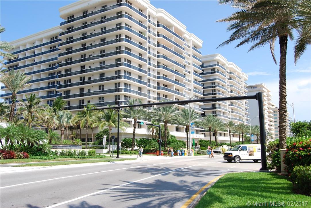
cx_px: 156
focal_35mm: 34
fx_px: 298
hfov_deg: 55.1
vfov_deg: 38.4
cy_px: 104
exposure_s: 1/200
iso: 100
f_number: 7.1
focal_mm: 23
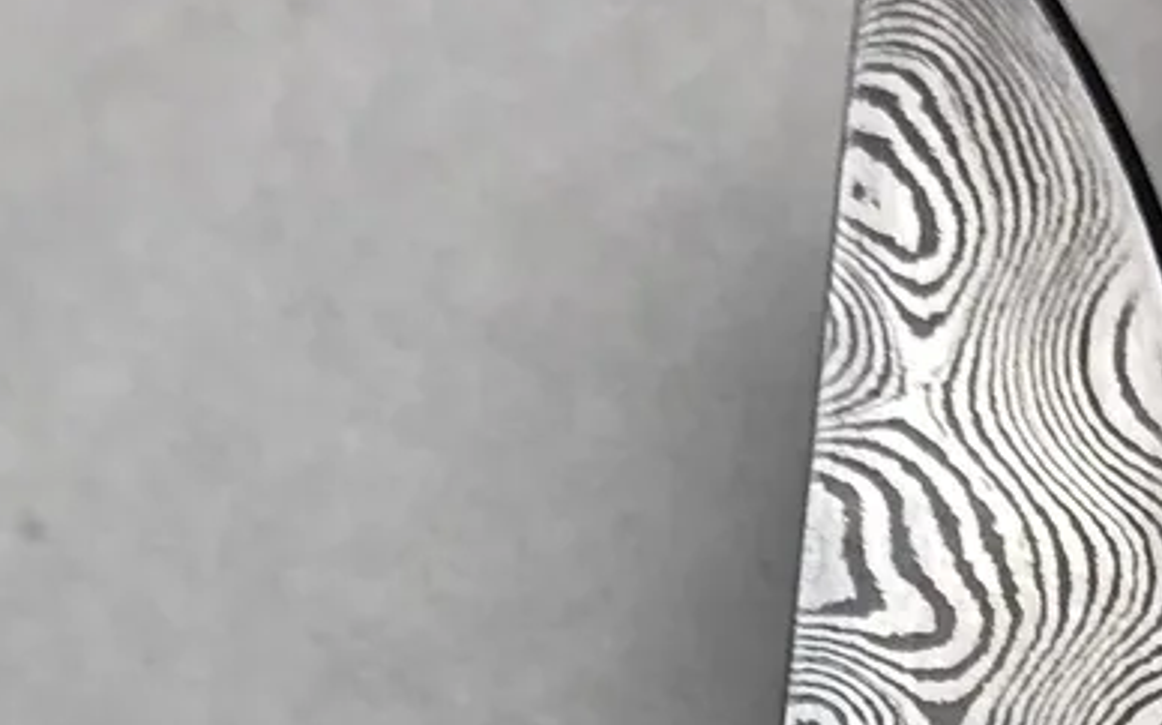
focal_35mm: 147
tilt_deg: -67.0
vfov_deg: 8.1
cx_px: 797
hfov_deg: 14.2
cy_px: 1810
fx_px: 4653
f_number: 1.8
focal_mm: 4
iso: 40
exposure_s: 1/100
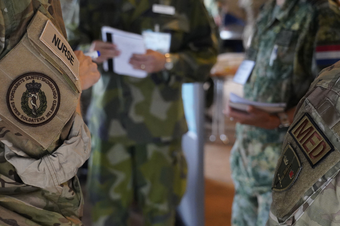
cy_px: 96
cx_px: 139
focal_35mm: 59
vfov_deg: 22.9
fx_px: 557
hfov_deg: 33.9
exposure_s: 1/160
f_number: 4
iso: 8000
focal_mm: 44
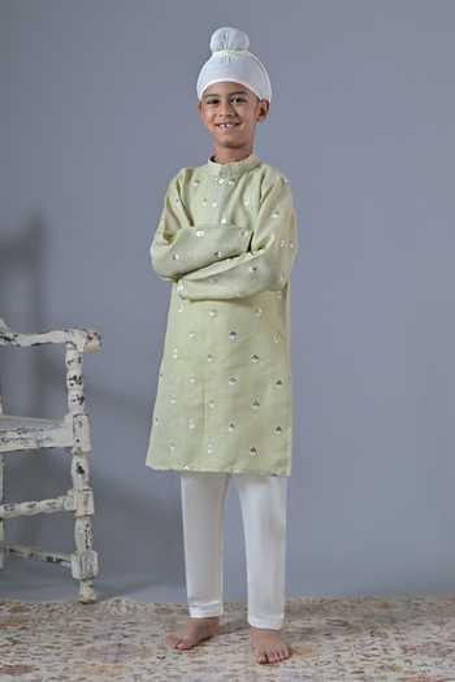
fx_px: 1251
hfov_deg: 20.6
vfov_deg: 30.5
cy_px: 341
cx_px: 228
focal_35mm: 66
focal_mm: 66
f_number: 4
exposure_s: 1/160
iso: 800
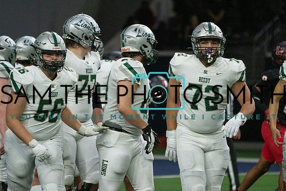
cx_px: 143
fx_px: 2868
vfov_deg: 3.8
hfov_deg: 5.7
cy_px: 96
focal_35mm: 361
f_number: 5.6
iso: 10000
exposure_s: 1/1000
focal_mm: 361
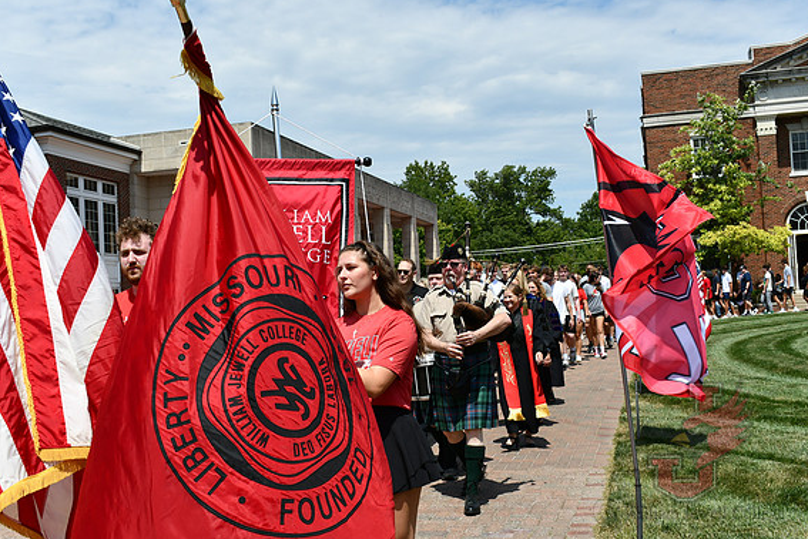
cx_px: 399
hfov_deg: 45.4
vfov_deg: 31.2
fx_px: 965
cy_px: 270
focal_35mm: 43
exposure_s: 1/320
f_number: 9
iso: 100
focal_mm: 28
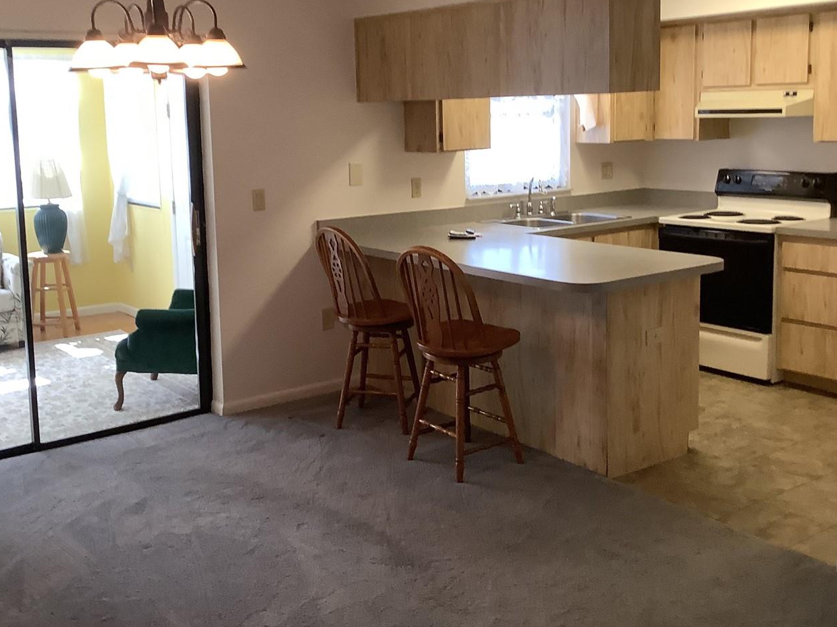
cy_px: 237
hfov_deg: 46.8
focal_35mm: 40
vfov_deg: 35.8
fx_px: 967
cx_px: 385
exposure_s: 1/60
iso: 160
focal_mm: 3.3
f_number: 2.4
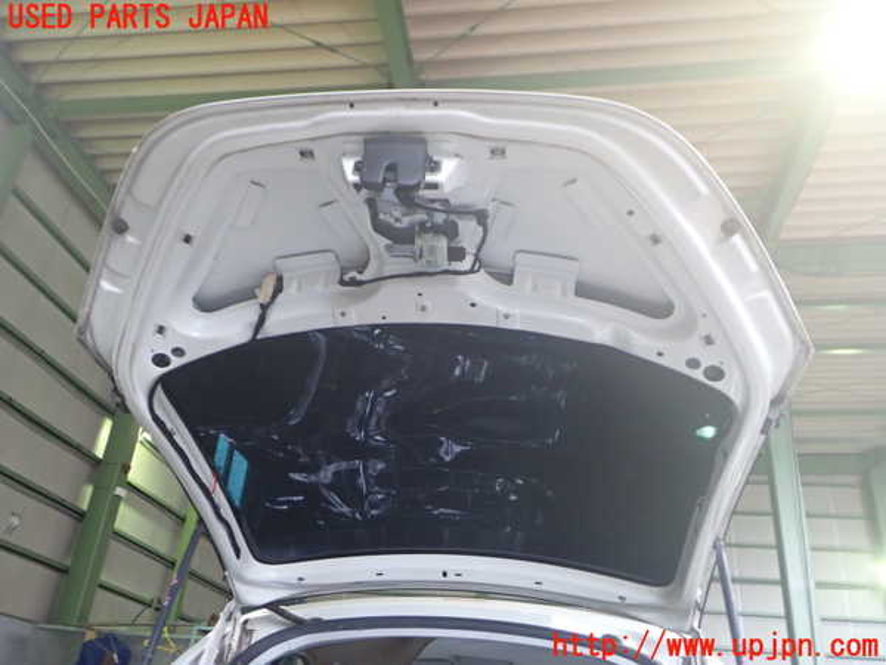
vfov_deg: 46.8
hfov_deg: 60.0
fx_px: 768
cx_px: 443
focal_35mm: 30
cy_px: 332
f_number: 2.3
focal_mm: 5.4
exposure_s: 1/30
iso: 250
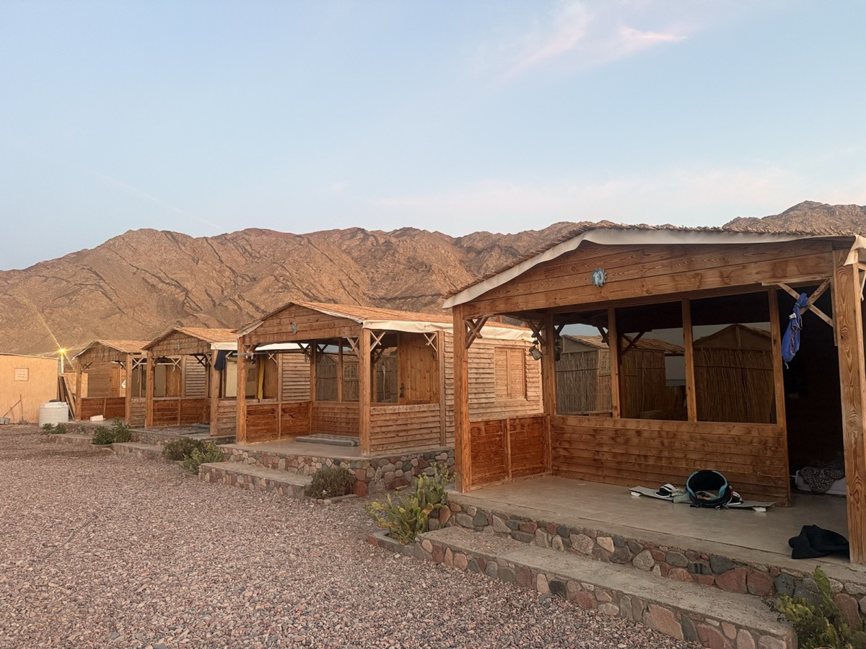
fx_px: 600
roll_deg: -0.1
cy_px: 324
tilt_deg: +6.9
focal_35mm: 24
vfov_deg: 56.8
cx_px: 433
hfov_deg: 71.6
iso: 250
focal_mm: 6.76
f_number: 1.78
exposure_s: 1/60
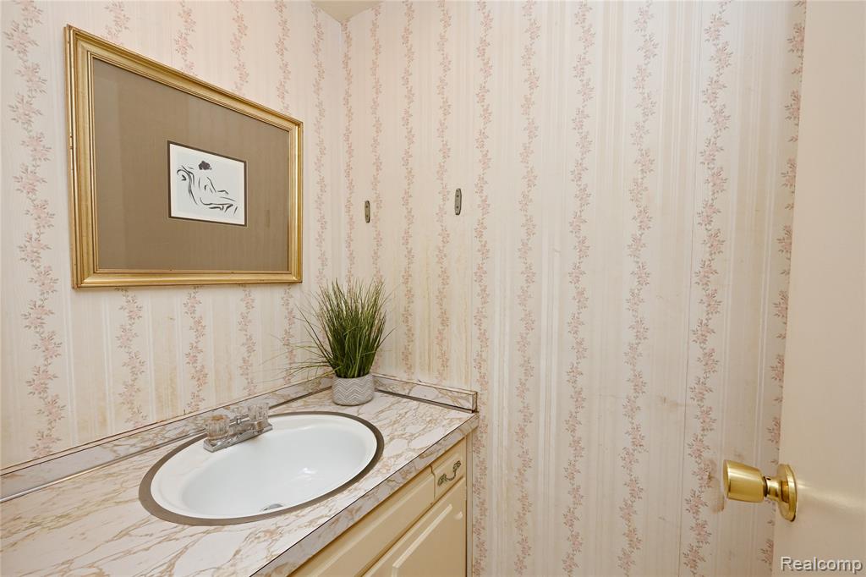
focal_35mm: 14
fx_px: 337
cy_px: 288
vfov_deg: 81.2
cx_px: 433
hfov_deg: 104.3
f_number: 10
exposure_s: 1/60
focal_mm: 14
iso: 800
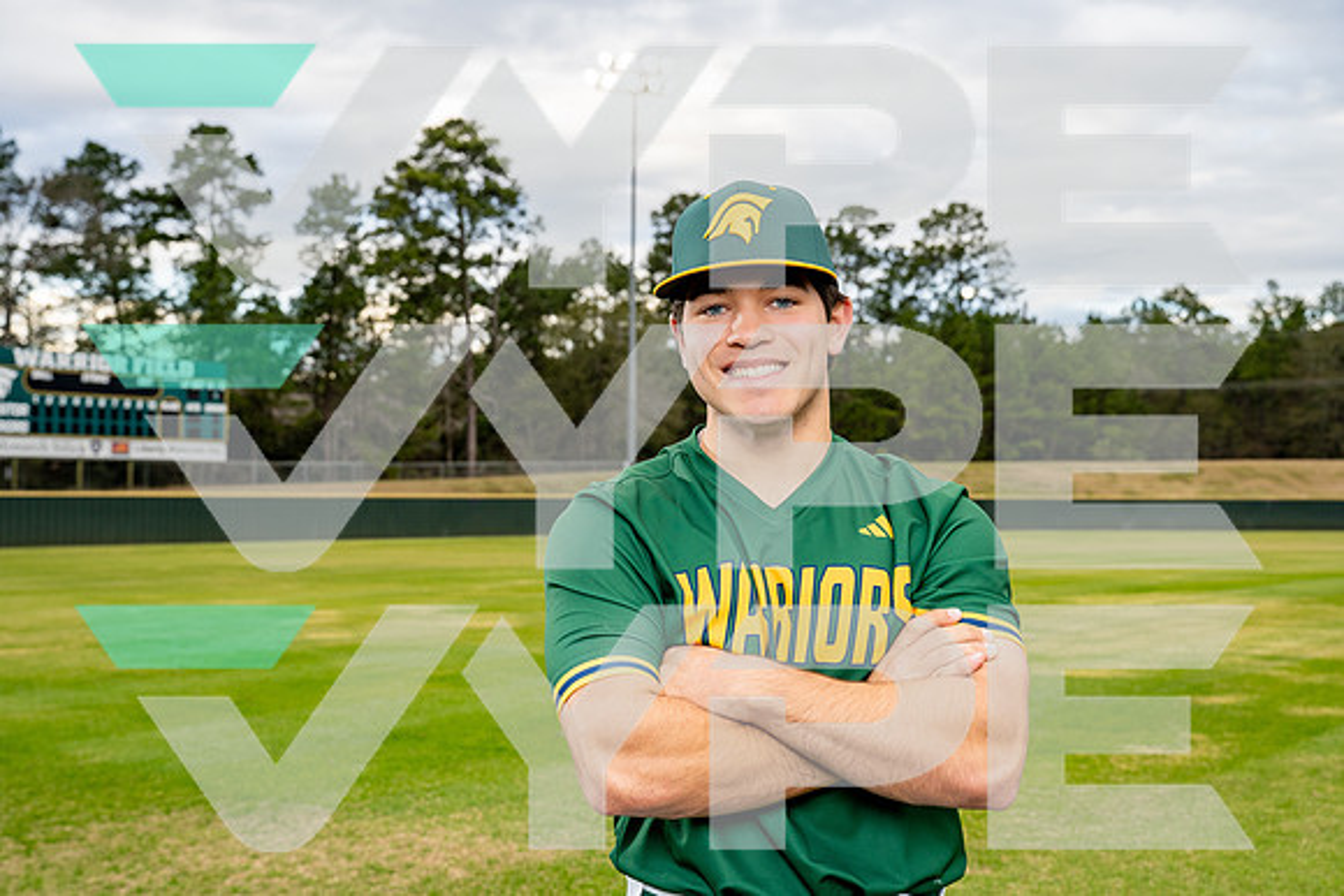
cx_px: 672
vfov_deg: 32.6
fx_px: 1532
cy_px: 448
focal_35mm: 41
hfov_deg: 47.4
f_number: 5.6
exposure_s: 1/250
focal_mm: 41
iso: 400
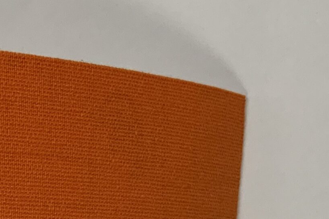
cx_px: -47
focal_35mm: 95
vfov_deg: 13.8
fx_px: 868
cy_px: 293
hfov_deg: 20.3
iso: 64
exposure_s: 1/100
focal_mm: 3
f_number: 1.8
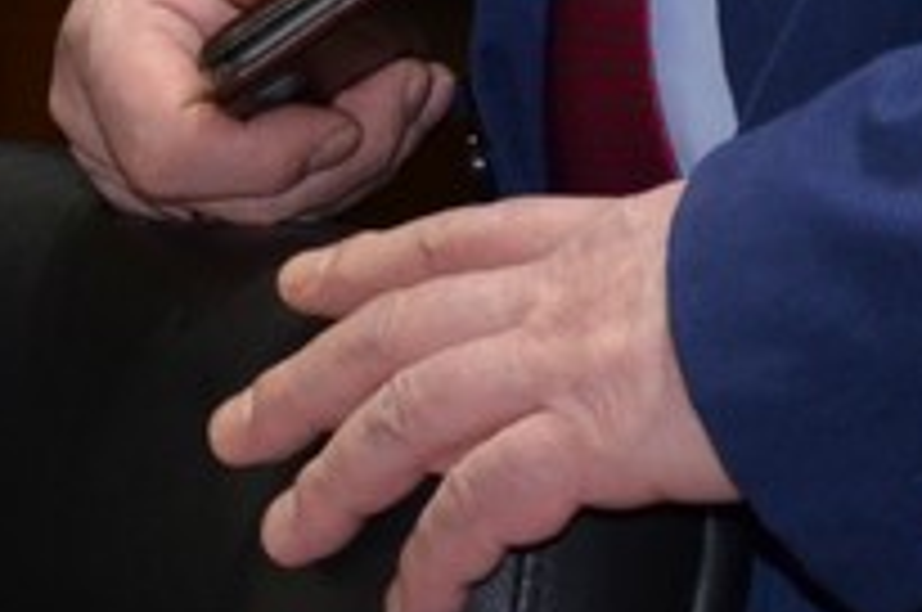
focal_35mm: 297
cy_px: -166
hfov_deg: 6.5
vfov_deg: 4.6
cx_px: -1475
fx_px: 7590
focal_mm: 35
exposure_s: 1/60
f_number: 4.5
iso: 800
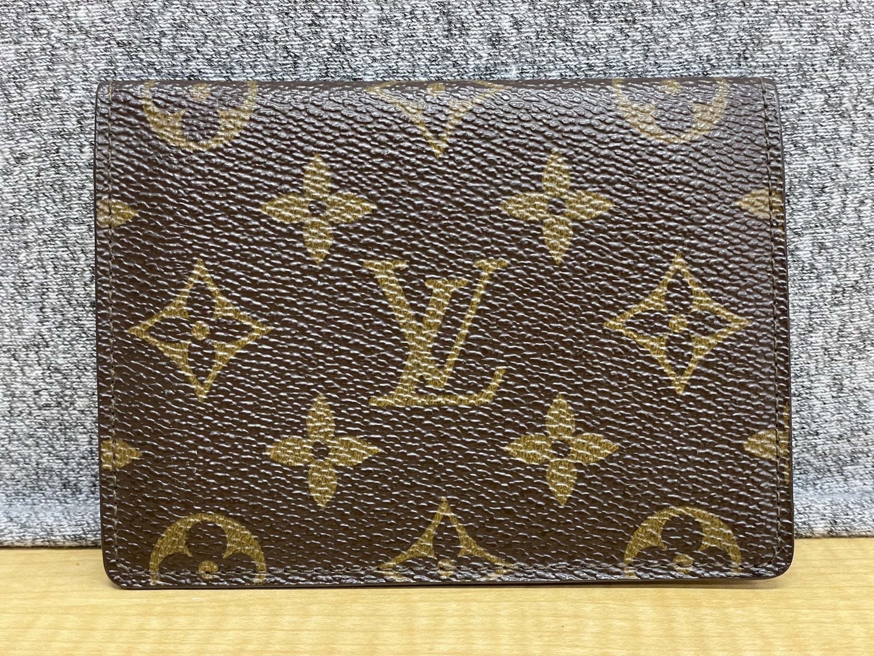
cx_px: 437
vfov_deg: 28.0
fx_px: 1313
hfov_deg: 36.8
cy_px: 328
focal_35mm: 52
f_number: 2
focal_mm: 6
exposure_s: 1/60
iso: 250
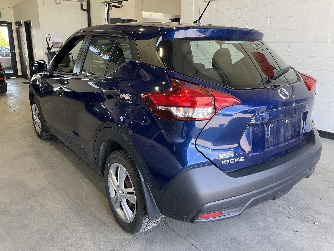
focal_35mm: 29
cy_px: 126
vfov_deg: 48.2
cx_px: 167
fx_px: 280
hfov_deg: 61.7
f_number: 1.8
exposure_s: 1/120
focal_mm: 3
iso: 64
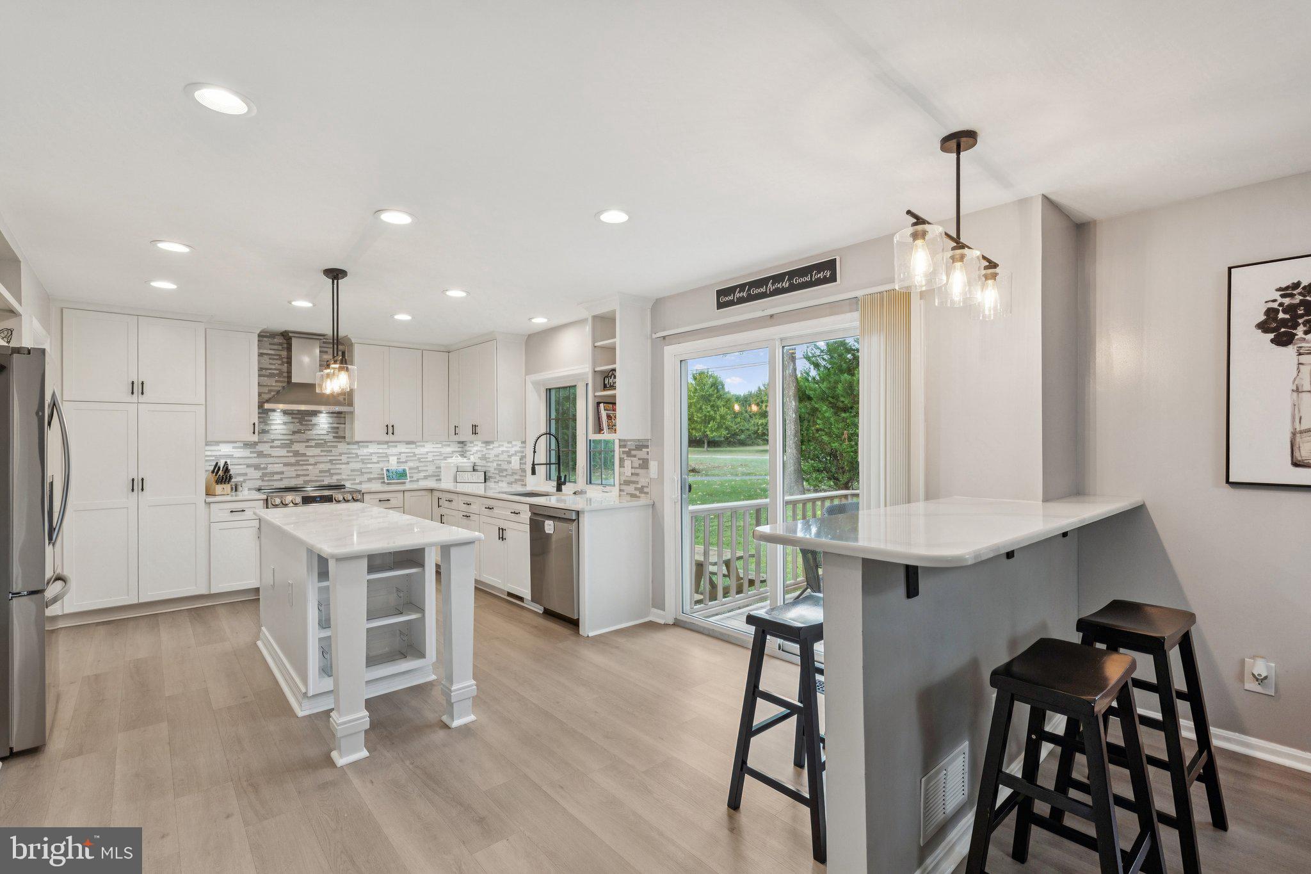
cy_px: 437
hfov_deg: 96.7
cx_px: 656
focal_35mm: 16
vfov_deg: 73.7
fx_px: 583
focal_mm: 16
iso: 200
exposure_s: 1/20
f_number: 8
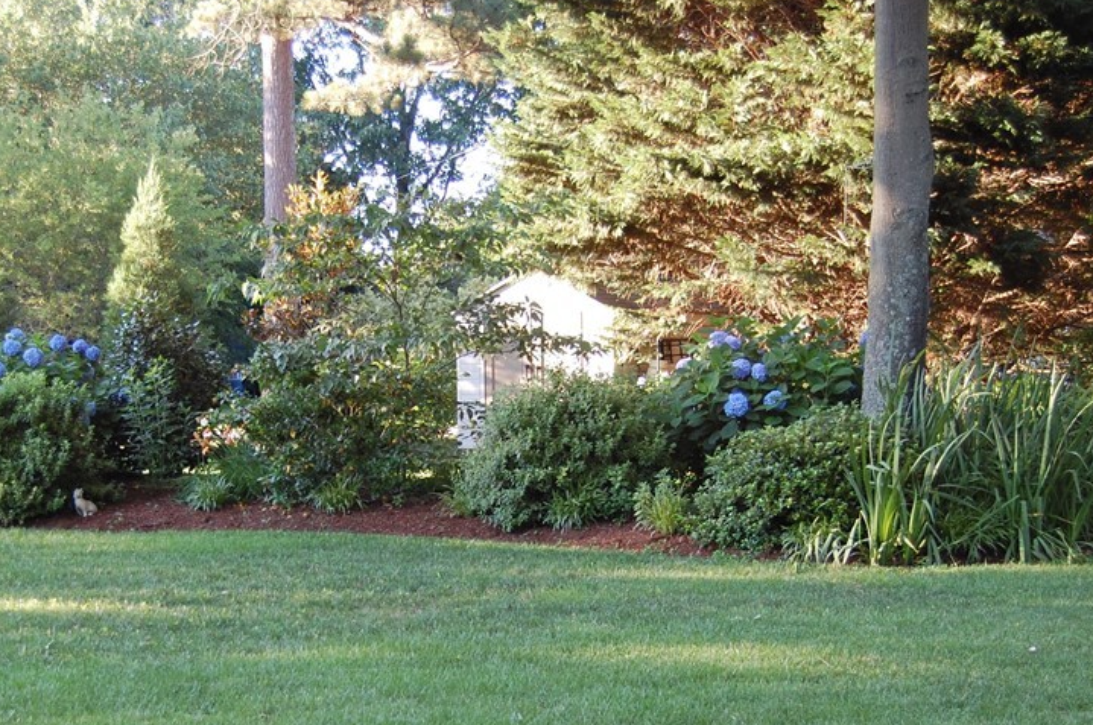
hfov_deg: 33.9
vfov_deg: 22.7
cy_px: 529
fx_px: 1788
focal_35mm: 59
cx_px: 436
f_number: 4.5
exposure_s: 1/80
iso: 400
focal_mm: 26
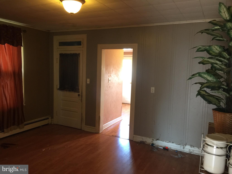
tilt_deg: -5.0
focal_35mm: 29
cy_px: 87
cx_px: 116
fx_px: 194
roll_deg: -2.1
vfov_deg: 48.2
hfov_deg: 61.7
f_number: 2.2
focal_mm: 4.15
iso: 64
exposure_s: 1/15
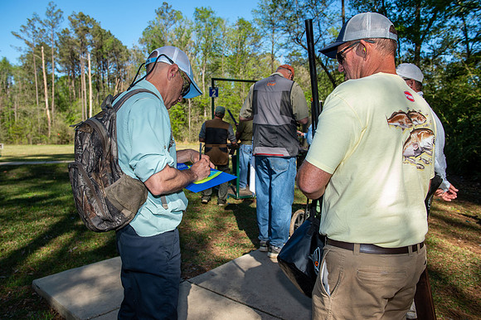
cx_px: 240
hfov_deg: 67.4
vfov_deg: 47.9
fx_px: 361
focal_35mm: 27
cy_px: 160
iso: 50
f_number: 5.6
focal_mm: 27
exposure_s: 1/250
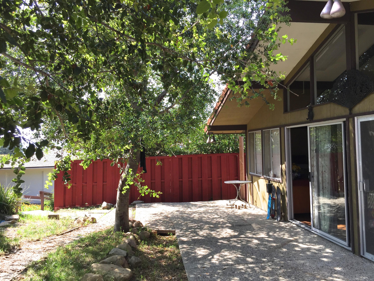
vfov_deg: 48.2
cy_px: 140
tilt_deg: +1.9
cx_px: 187
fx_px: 313
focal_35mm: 29
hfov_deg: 61.7
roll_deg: +0.5
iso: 32
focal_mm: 4.15
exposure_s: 1/482
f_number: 2.2
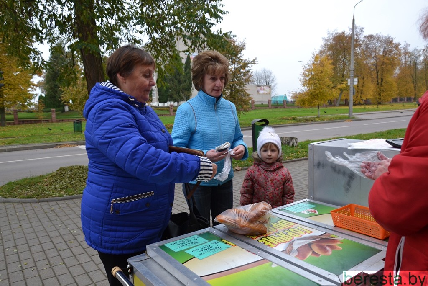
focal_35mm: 27
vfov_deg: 47.9
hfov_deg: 67.4
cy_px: 143
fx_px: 321
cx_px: 214
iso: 280
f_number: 5.6
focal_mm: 18
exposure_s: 1/125
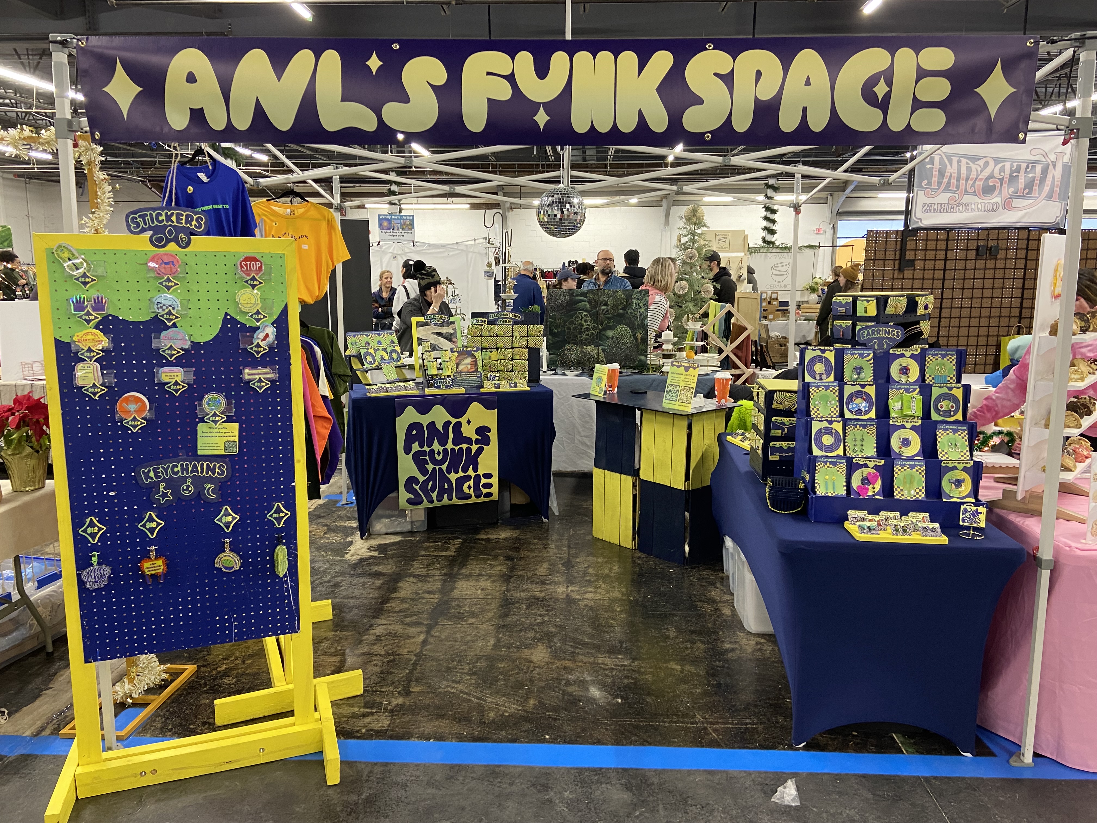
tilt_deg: -11.1
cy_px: 412
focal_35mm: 26
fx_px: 824
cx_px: 548
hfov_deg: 67.3
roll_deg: -0.7
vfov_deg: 53.1
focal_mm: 4.25
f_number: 1.8
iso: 160
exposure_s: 1/60
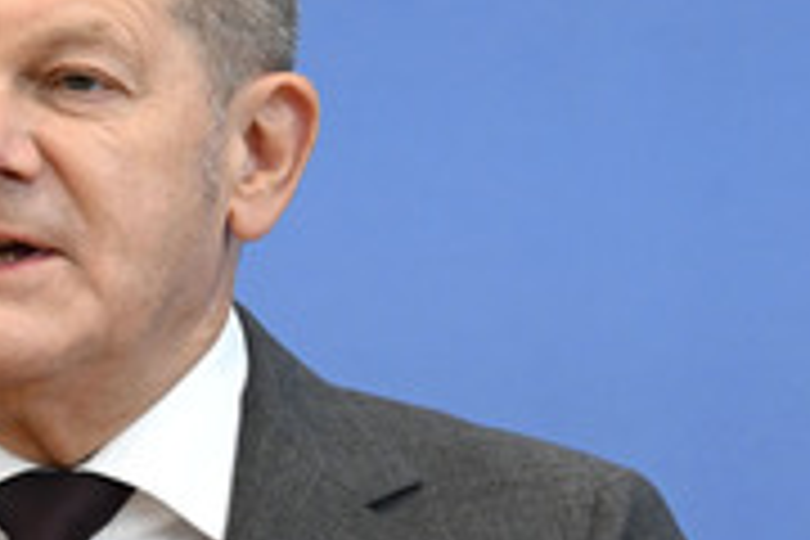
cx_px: -11
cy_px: 405
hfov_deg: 7.4
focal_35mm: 276
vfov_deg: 5.0
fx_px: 6210
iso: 5000
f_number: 6.3
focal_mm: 110
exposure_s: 1/640
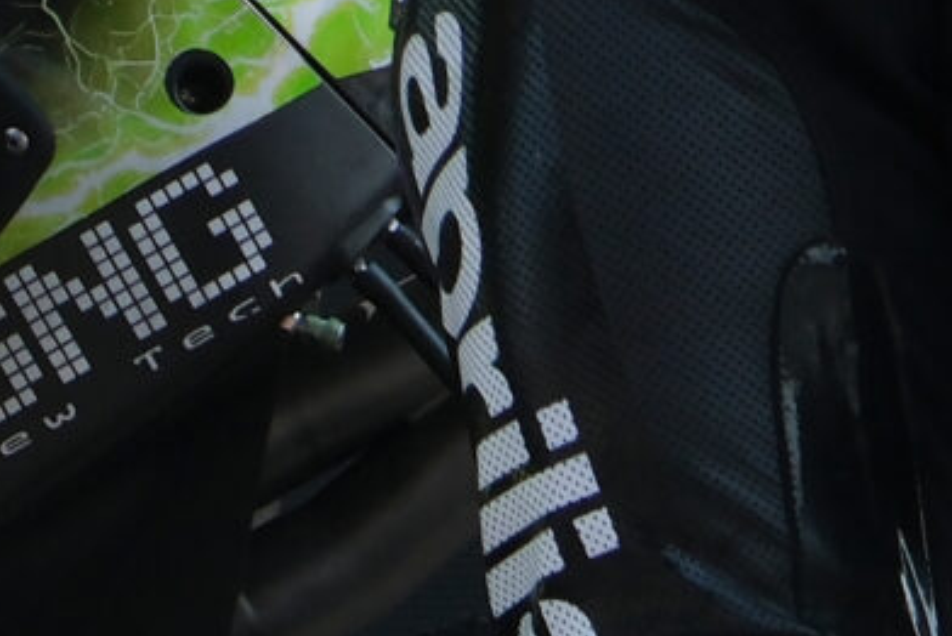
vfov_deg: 0.9
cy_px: -1157
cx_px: -1613
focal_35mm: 1468
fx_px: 38848
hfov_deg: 1.4
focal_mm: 150
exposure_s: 1/1250
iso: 1000
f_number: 6.4
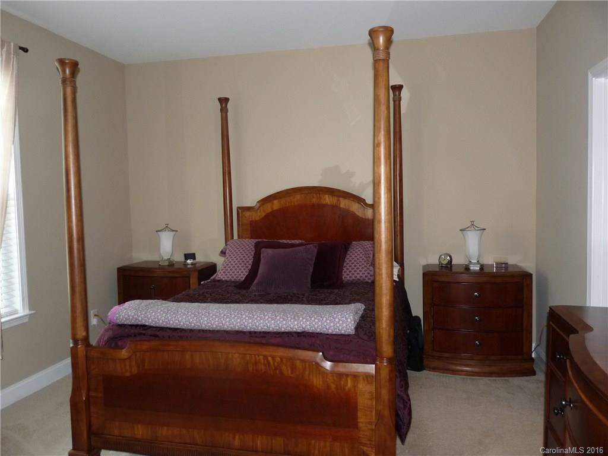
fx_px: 474
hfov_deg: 65.3
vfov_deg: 51.4
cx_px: 304
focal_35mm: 27
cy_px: 228
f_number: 4
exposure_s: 1/25
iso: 200
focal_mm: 4.8
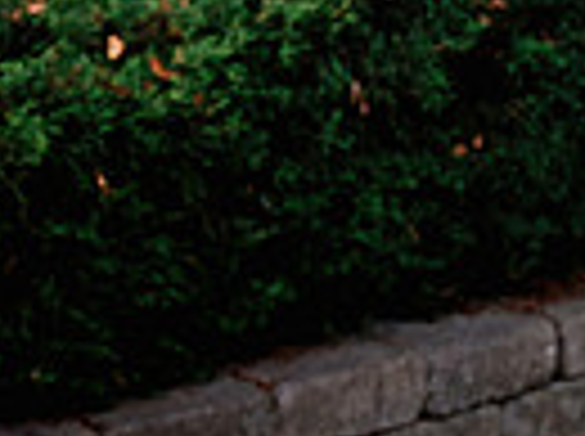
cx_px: 292
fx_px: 2615
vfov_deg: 9.2
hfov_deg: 12.8
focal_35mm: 155
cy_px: -258
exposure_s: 1/250
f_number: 2.8
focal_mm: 24.2
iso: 400
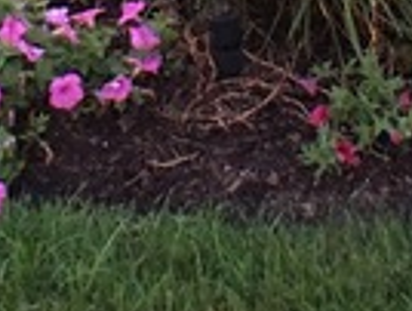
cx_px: 366
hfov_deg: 13.6
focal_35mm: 144
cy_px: -189
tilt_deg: -12.9
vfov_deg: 9.9
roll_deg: -1.6
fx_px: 1717
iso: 200
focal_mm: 4.15
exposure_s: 1/17
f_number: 2.2
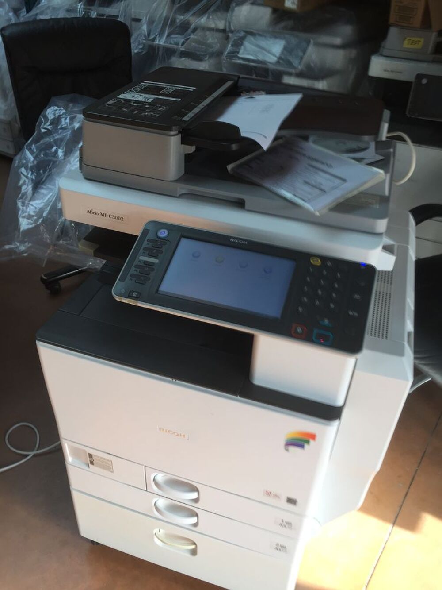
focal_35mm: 29
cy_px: 295
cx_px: 221
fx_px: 494
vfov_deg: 61.7
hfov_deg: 48.2
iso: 40
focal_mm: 4.15
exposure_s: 1/100
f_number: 2.2
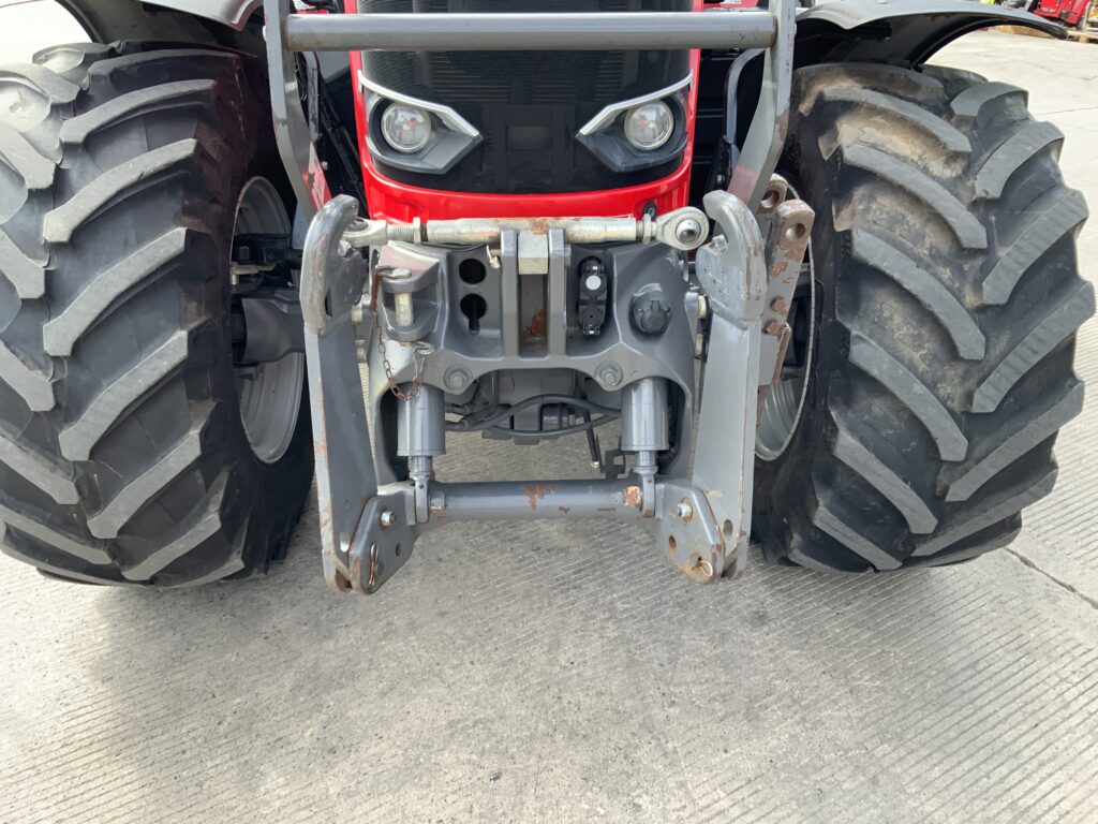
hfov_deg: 61.7
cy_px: 412
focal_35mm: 29
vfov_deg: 48.2
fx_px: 920
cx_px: 549
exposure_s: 1/181
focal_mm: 3
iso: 16
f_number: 1.8
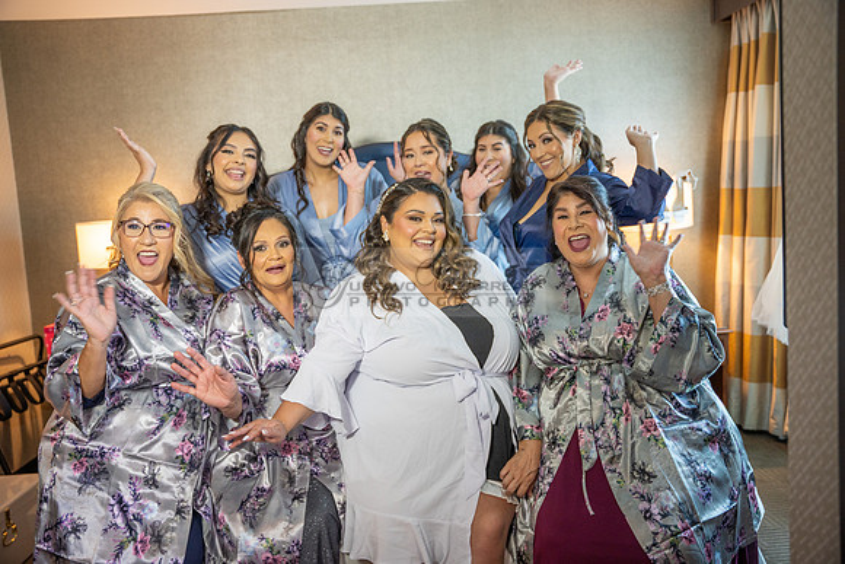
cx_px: 422
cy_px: 282
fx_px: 728
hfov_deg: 60.3
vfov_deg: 42.3
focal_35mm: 31
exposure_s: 1/80
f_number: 2.8
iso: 800
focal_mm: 31
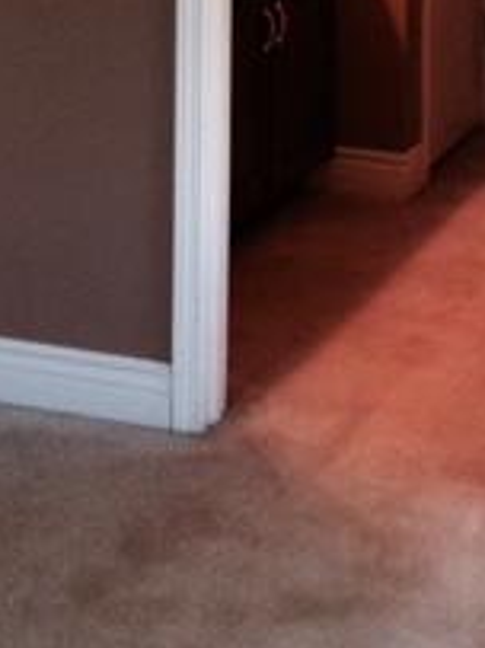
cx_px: 345
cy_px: -239
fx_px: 1945
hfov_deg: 14.2
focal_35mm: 104
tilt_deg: -1.7
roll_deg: +0.8
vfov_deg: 17.5
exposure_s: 1/20
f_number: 2.4
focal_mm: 4.12
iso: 125
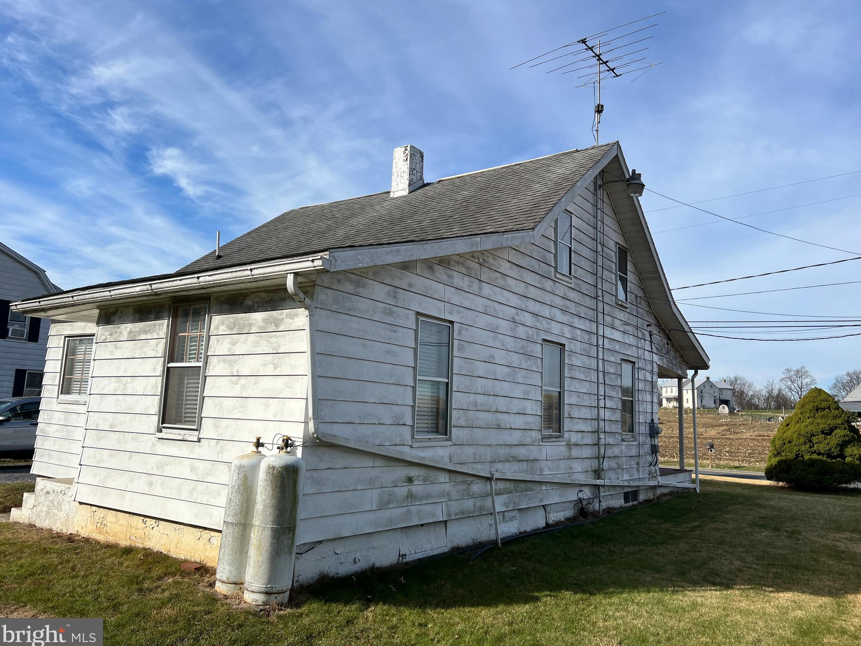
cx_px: 441
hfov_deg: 65.3
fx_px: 672
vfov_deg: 51.4
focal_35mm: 27
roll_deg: -0.9
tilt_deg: +9.8
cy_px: 318
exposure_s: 1/5319
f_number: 1.5
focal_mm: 5.7
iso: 50
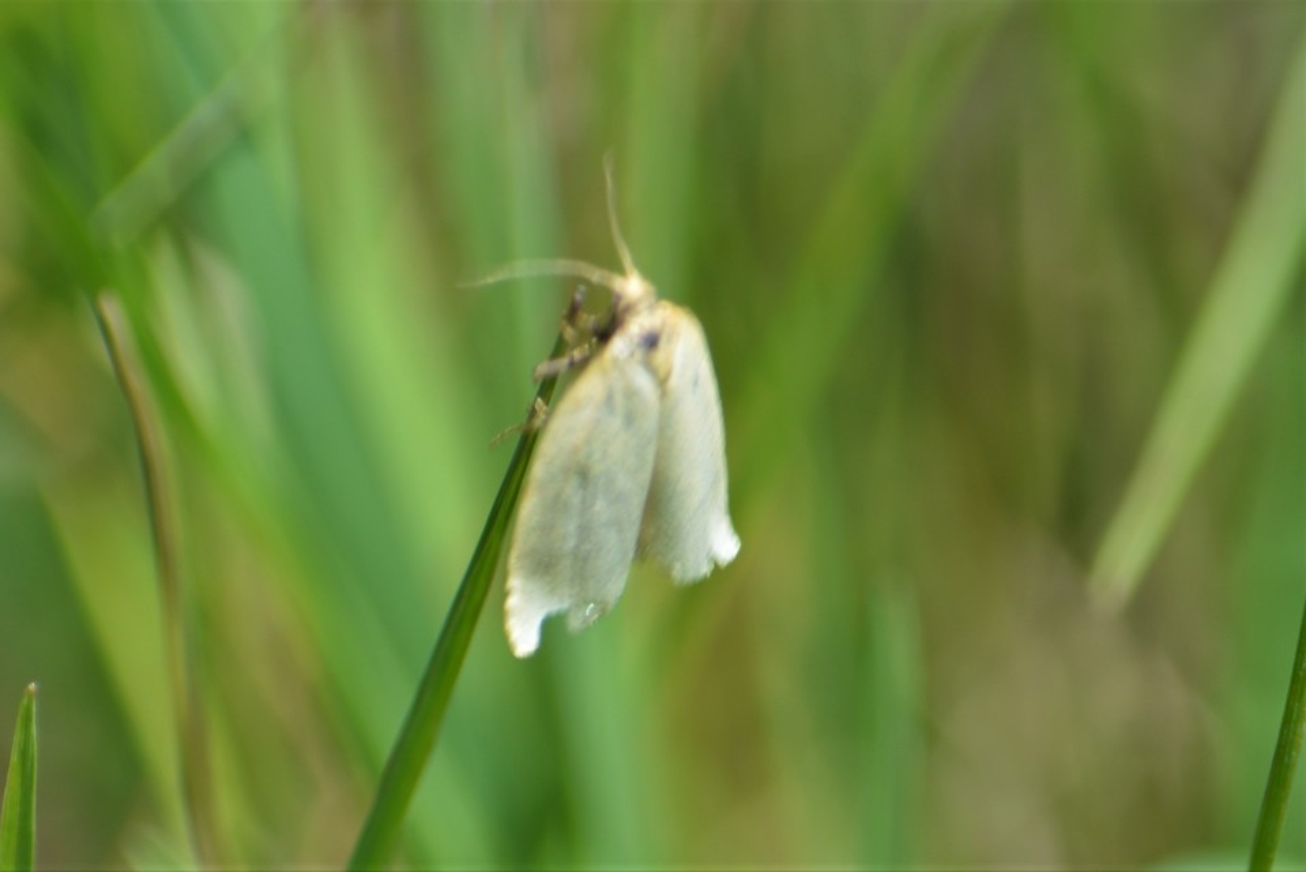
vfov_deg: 3.3
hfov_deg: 4.9
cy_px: 436
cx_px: 653
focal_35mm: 420
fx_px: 15240
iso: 100
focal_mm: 280
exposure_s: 1/160
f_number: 8
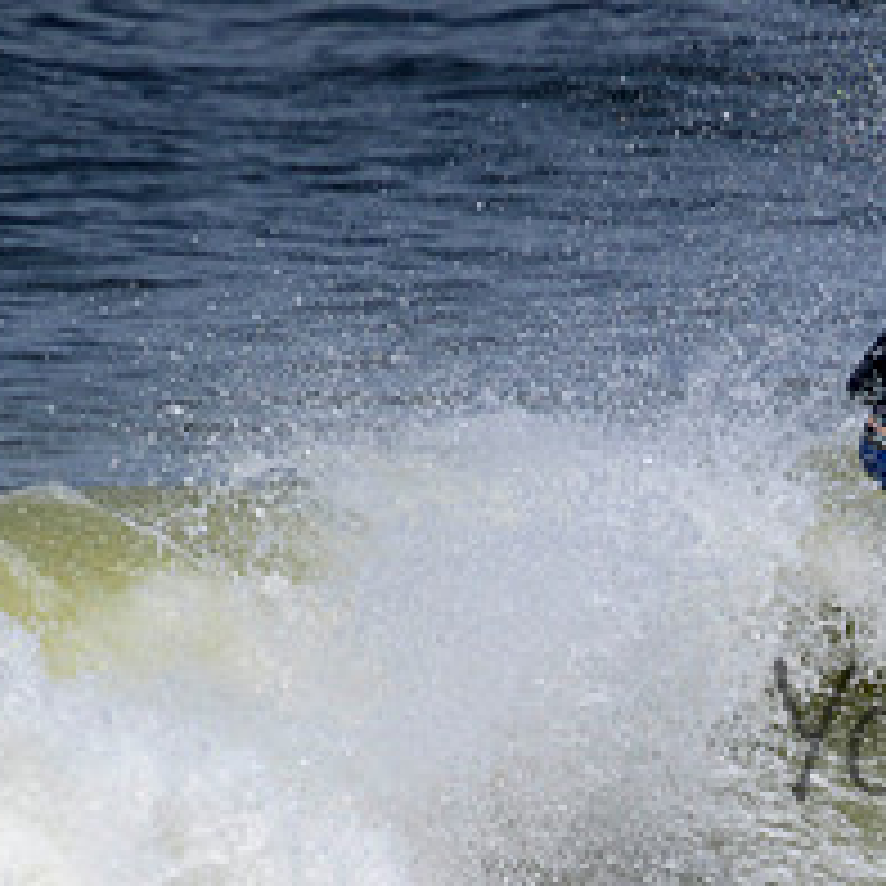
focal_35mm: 2001
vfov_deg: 0.9
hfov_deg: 0.9
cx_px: 1237
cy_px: 690
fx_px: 57944
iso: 360
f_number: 11
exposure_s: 1/2000
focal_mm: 800
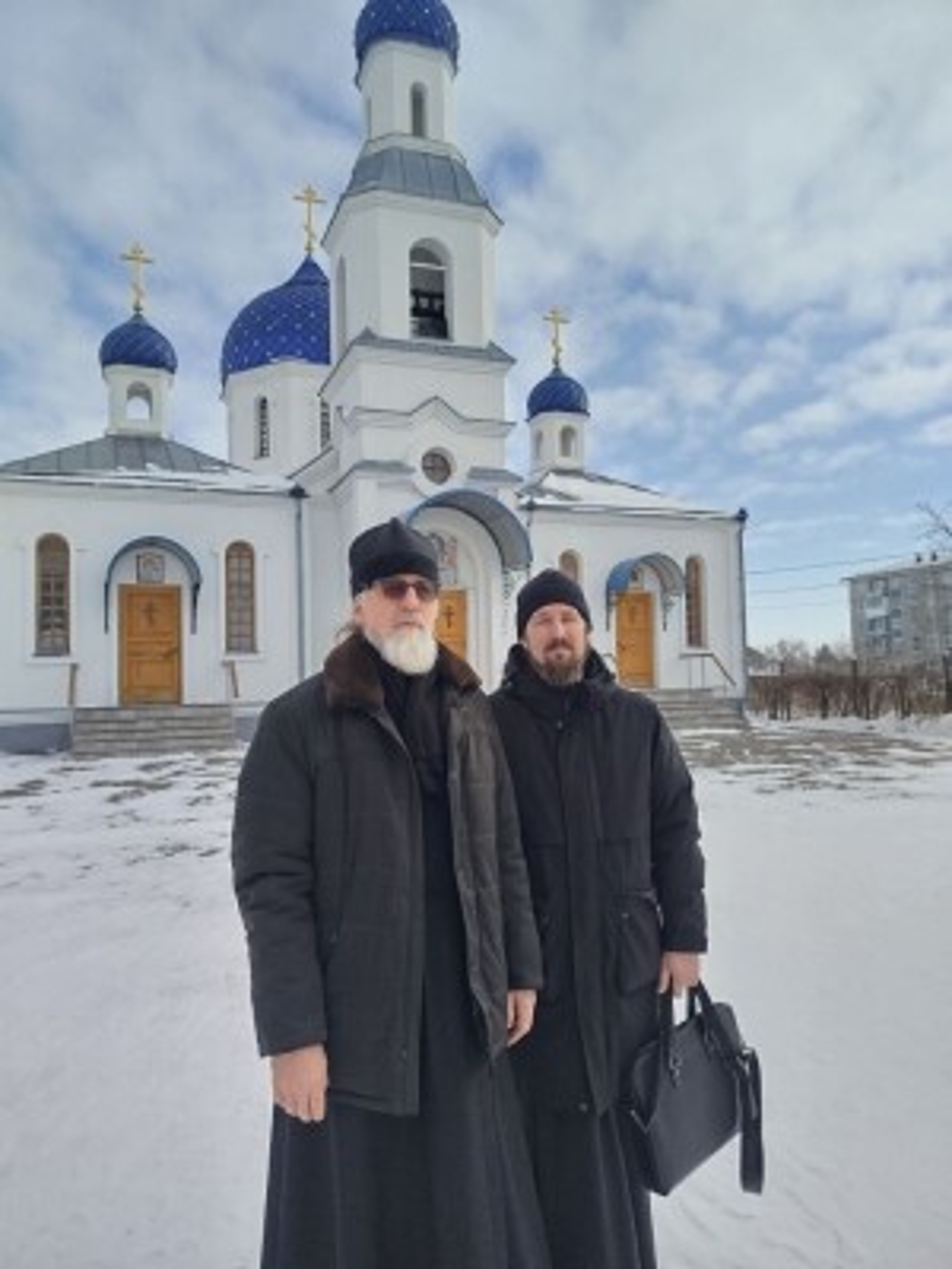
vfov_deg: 71.6
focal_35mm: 24
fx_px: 880
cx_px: 476
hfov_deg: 56.8
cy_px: 634
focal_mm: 5.31
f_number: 1.7
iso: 50
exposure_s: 1/839
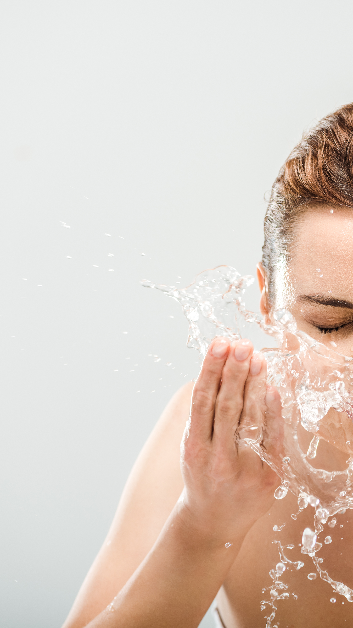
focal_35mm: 165
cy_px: 314
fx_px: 2745
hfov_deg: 7.3
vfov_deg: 13.0
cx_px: 382
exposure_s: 1/250
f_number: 5
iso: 100
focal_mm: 105
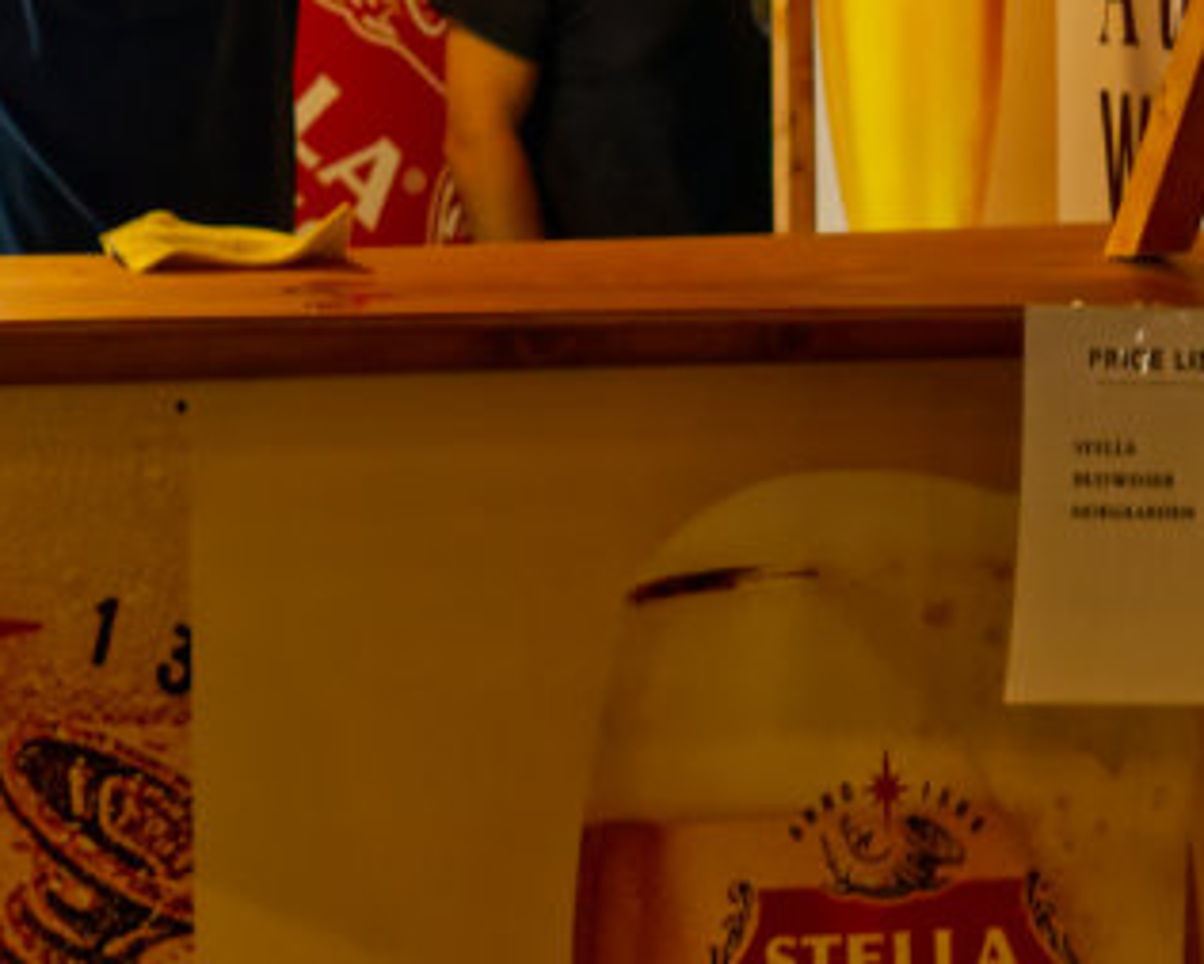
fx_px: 4883
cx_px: 27
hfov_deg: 13.9
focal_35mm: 137
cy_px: -204
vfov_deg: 11.1
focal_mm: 30
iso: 1600
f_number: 2.2
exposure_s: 1/160
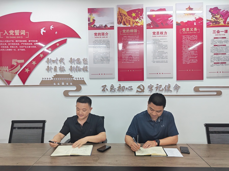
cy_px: 86
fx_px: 185
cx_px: 114
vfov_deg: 49.7
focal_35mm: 28
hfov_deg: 63.4
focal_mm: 6.12
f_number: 1.9
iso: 800
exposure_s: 1/140
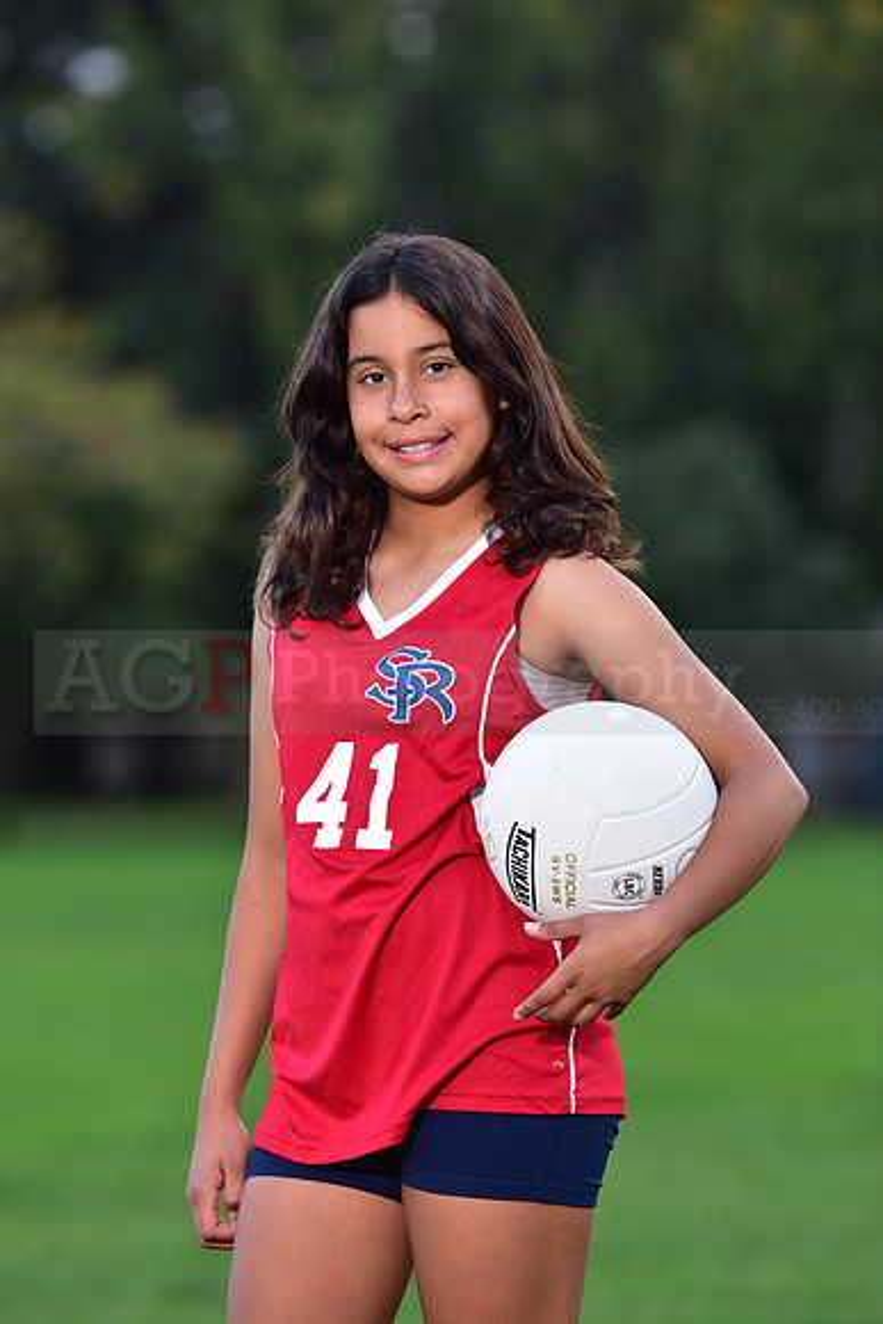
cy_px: 662
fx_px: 6802
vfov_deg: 11.1
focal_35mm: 185
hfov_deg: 7.4
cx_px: 442
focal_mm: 185
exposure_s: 1/250
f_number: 4.5
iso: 400
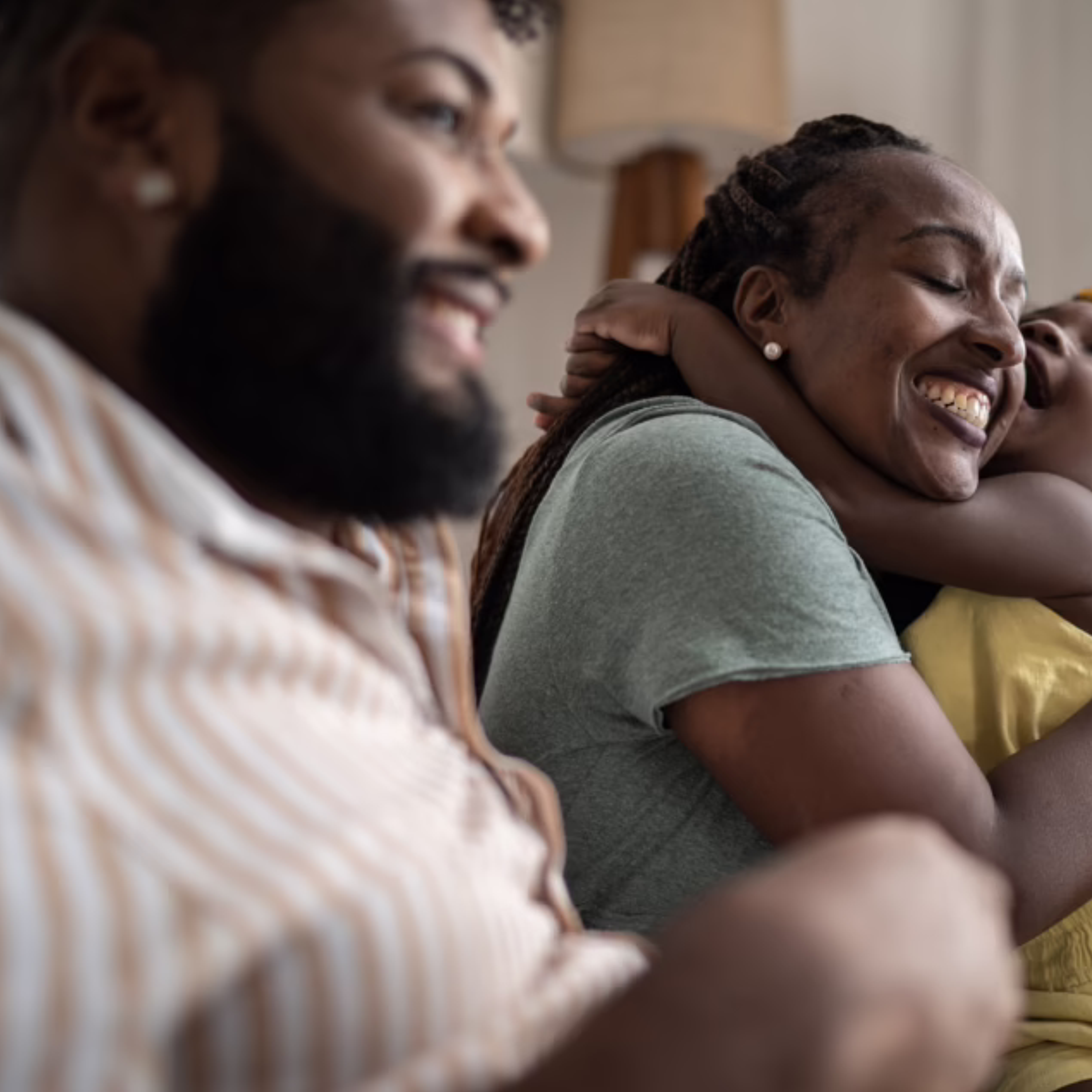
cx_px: 774
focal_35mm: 45
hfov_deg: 36.9
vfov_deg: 37.6
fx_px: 1606
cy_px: 547
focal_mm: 35
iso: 200
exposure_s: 1/200
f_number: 1.4
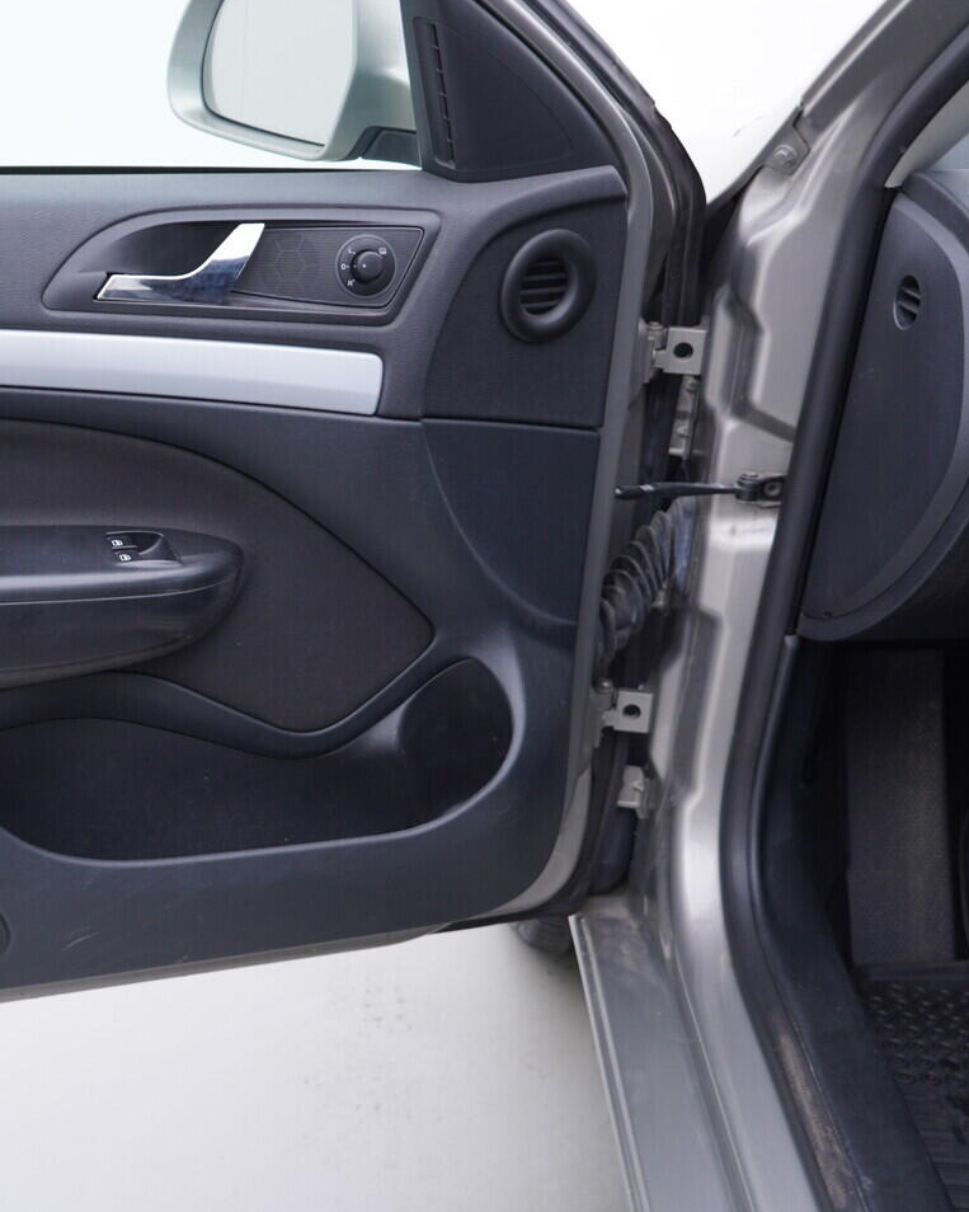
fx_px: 1829
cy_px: 606
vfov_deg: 36.7
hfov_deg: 28.3
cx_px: 61
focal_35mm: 51
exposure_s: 1/40
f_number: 3.2
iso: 125
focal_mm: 24
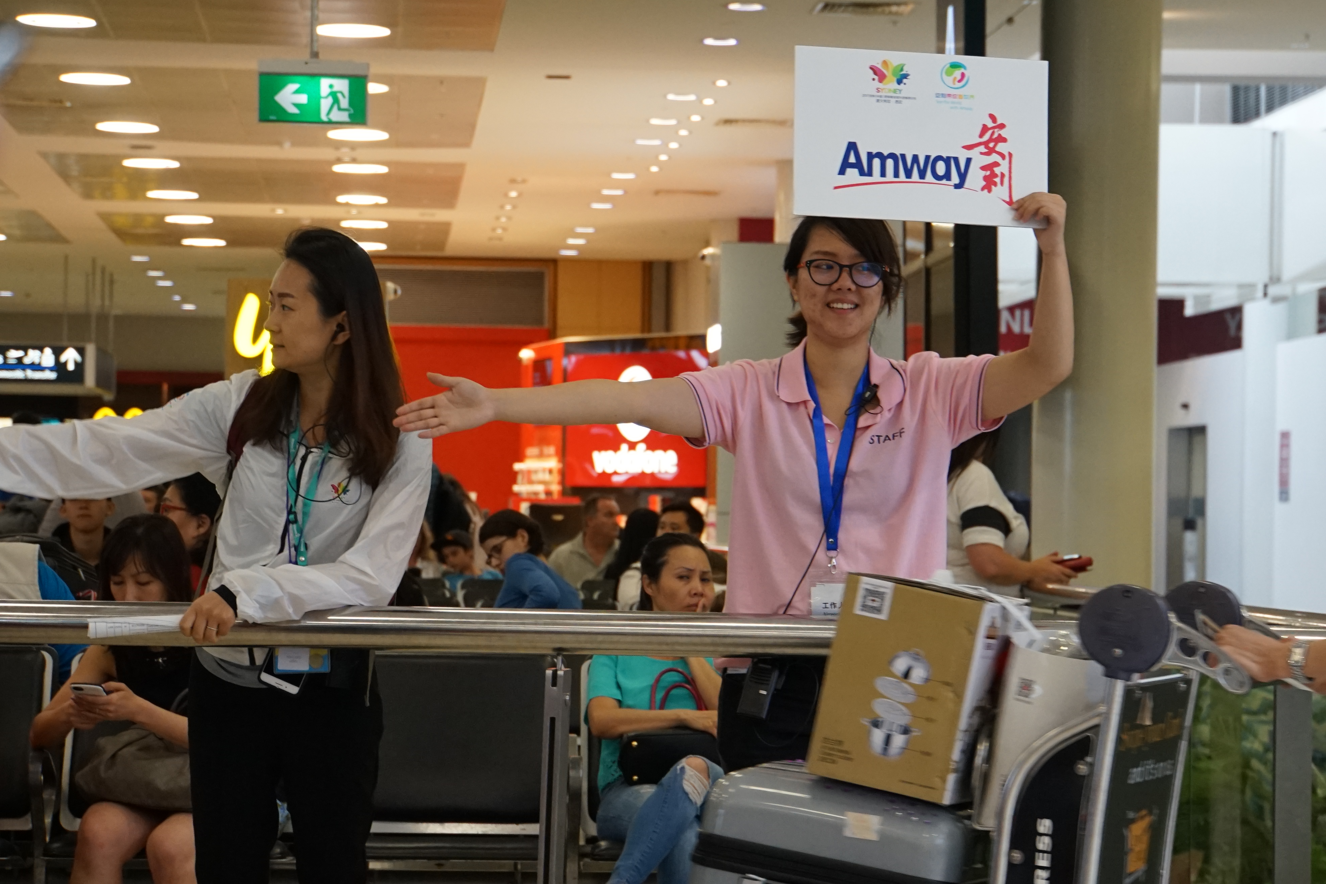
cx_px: 663
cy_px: 442
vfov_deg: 12.3
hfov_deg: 18.4
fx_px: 4088
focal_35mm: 111
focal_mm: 74
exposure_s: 1/125
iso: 2000
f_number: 5.6
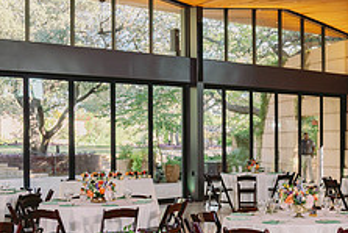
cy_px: 158
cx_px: 253
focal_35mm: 74
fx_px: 716
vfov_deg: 18.4
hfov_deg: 27.0
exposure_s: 1/125
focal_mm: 24
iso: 100
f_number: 4
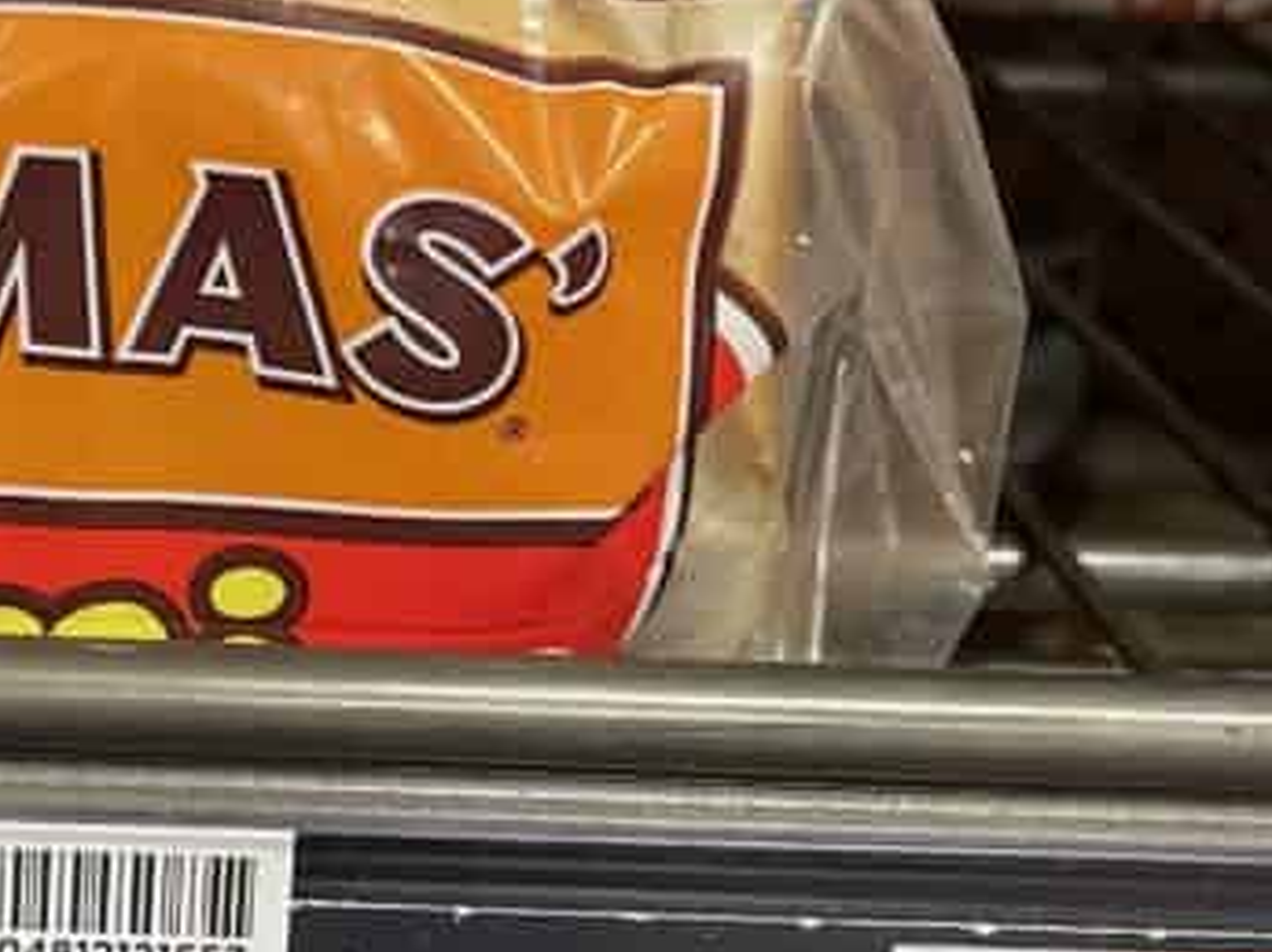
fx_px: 2827
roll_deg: -1.8
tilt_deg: -24.0
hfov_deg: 24.2
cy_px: 375
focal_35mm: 77
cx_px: -11
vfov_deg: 19.1
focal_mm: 4.2
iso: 160
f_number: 1.6
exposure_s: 1/42
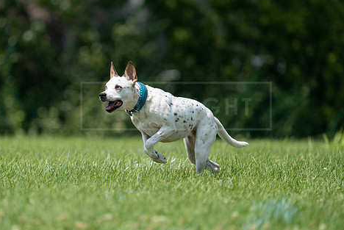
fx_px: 6762
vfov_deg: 1.9
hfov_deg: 2.9
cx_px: 151
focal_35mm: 707
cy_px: 119
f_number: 6.3
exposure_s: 1/4000
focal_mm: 571
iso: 1000
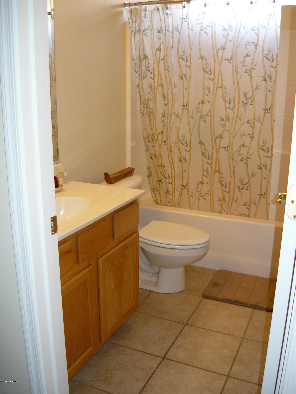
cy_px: 197
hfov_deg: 42.9
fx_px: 376
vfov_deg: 55.4
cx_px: 148
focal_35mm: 33
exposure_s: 1/30
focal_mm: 5.5
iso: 100
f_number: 2.8
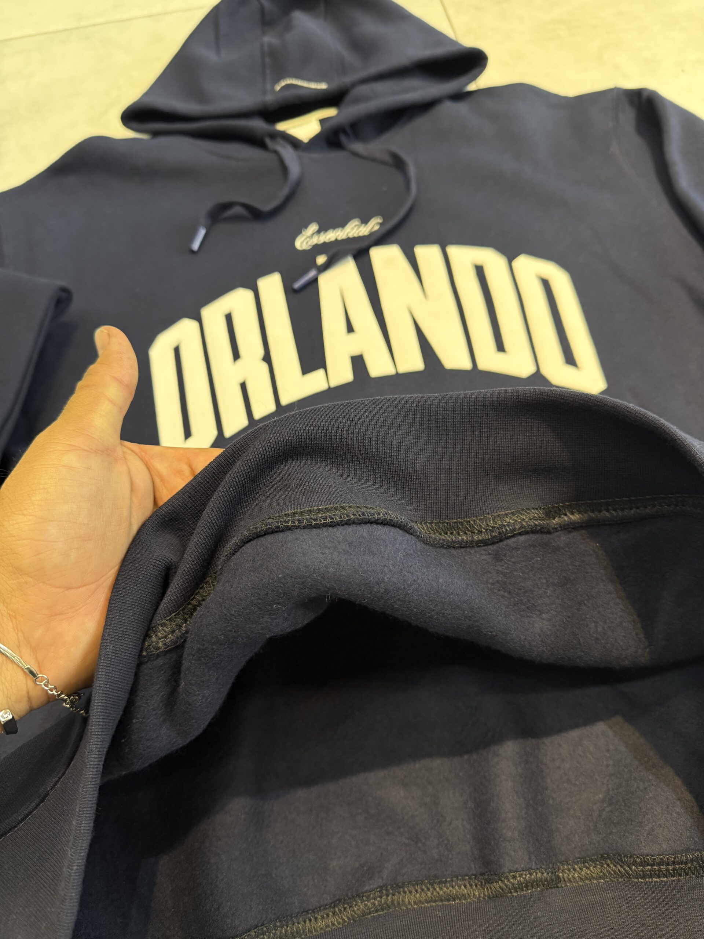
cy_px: 470
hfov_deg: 56.8
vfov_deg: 71.6
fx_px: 651
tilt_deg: -58.2
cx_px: 352
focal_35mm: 24
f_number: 1.78
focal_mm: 6.76
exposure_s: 1/50
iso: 400
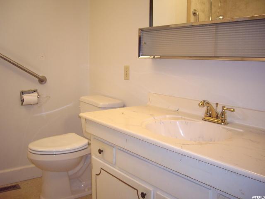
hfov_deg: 49.0
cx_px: 132
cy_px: 100
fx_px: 291
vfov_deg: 37.7
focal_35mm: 38
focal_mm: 6.2
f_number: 2.7
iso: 200
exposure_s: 1/40
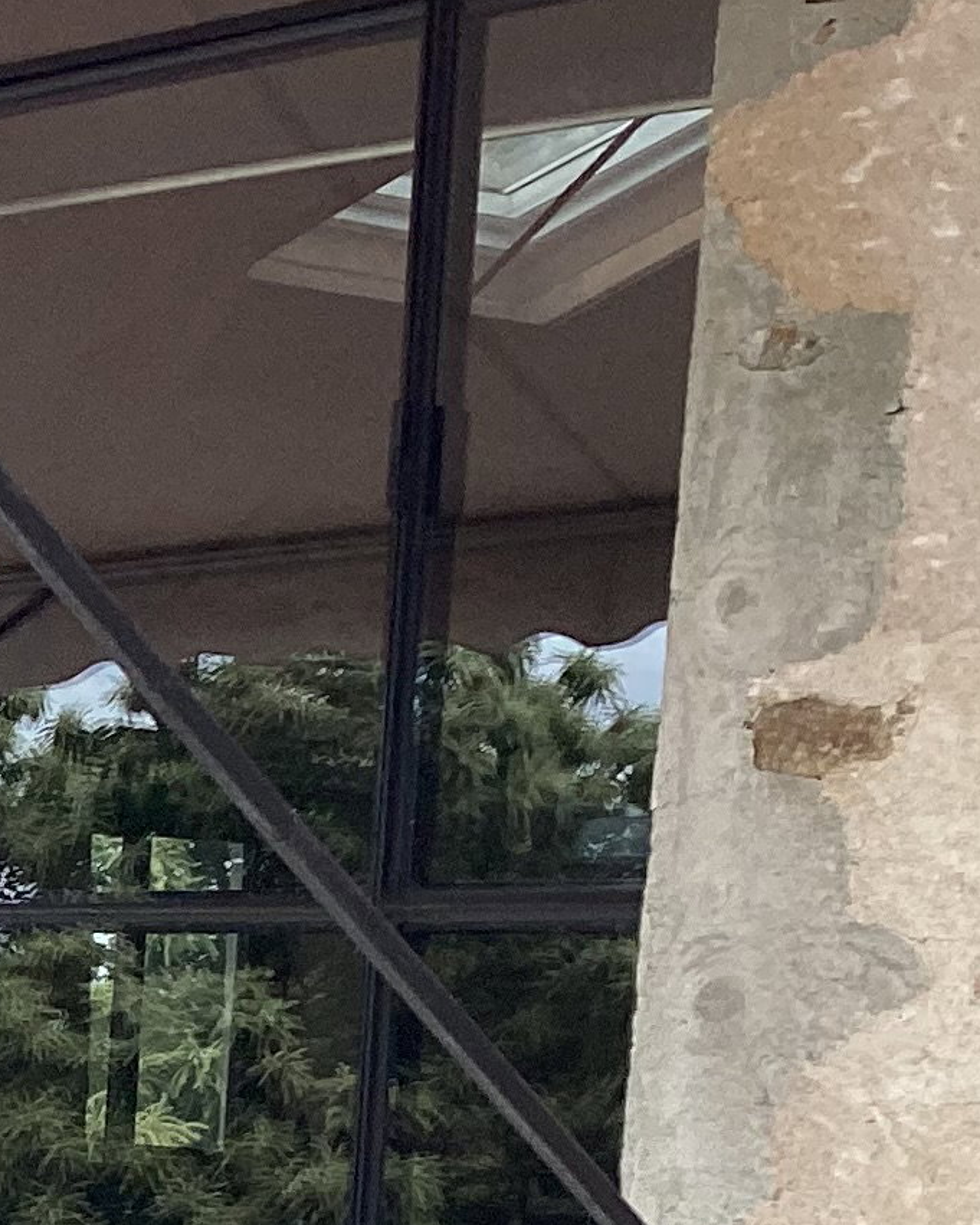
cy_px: 1483
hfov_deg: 12.1
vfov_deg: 15.9
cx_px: -822
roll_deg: -1.2
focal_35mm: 116
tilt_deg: -5.7
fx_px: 4205
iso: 25
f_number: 2.4
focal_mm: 3.3
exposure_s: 1/248
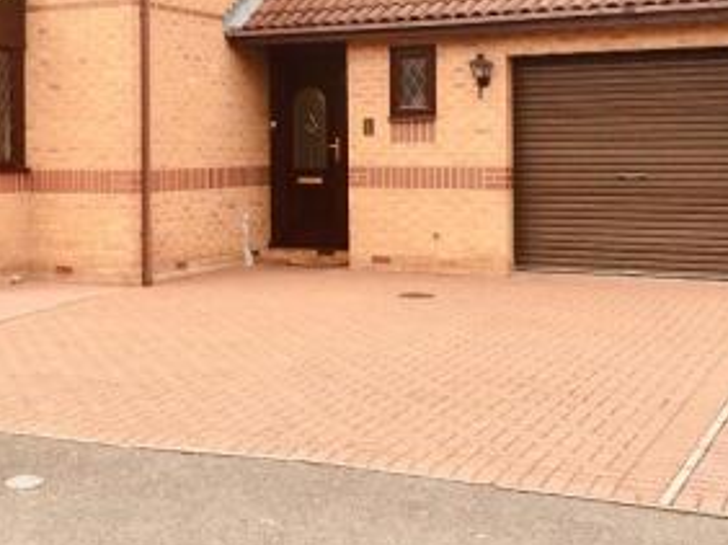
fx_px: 1261
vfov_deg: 24.1
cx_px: 190
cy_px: 133
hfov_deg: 31.7
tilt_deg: +0.6
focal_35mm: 60
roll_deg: +0.6
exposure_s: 1/686
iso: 25
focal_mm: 4.15
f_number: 2.2
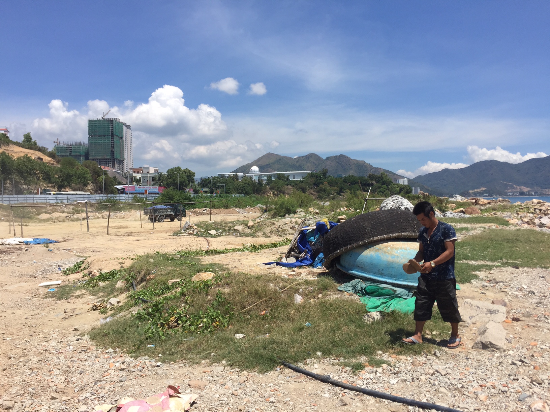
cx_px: 275
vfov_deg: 48.2
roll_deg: -0.9
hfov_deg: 61.7
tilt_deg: -0.1
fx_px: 461
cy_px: 206
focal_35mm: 29
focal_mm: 4.15
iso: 32
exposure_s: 1/2326
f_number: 2.2
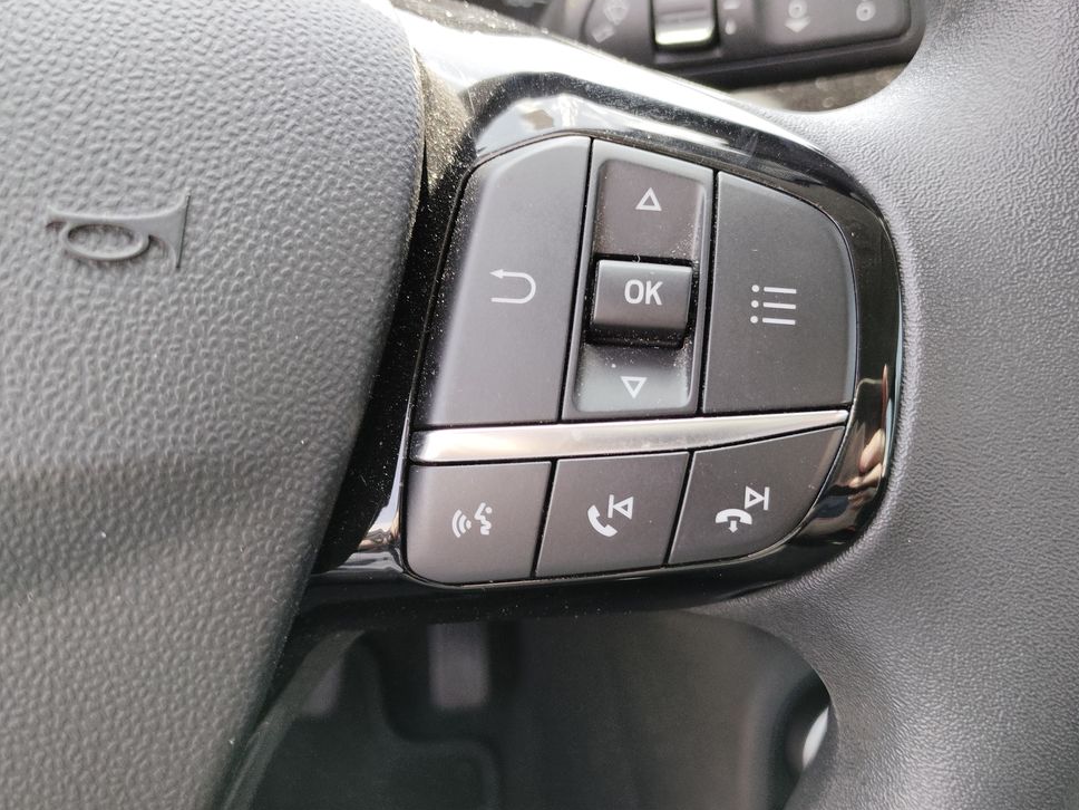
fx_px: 935
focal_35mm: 30
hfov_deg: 60.0
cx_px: 556
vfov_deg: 46.8
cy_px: 393
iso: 61
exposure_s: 1/100
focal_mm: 4.25
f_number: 1.8
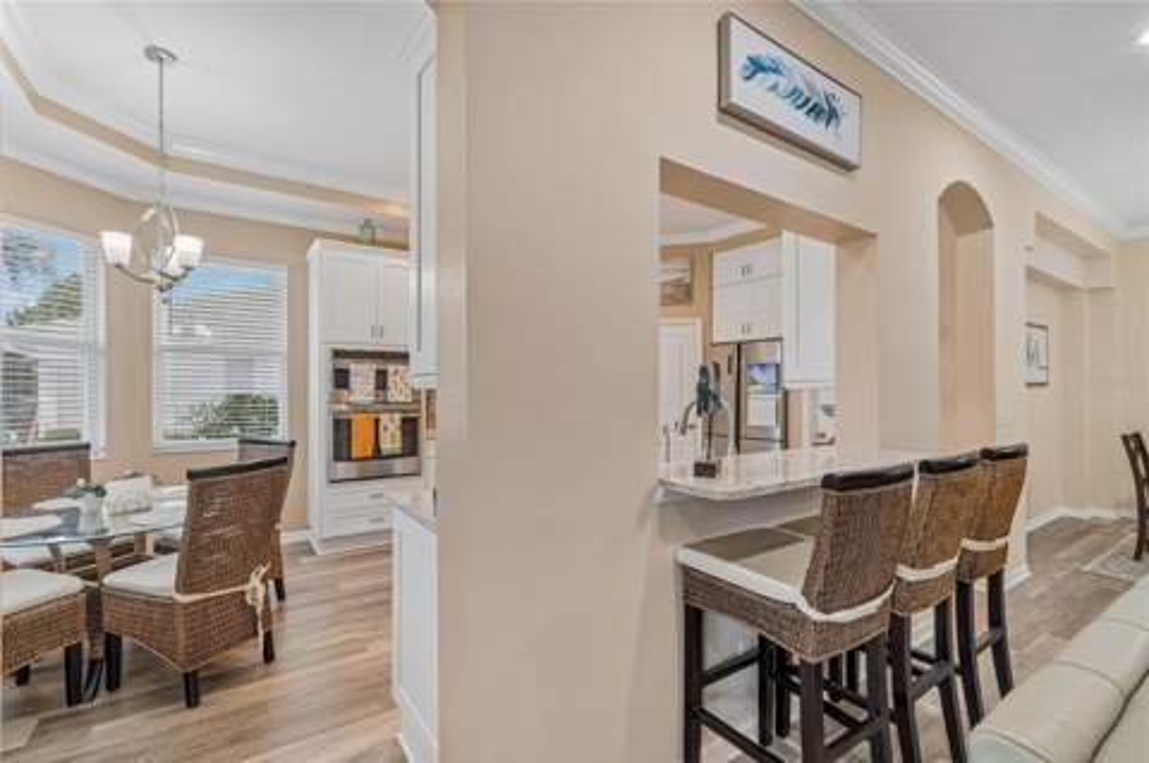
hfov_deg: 100.4
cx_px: 574
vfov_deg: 77.2
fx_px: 478
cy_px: 382
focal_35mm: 15
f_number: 7.1
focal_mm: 10
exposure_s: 1/3.33
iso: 100
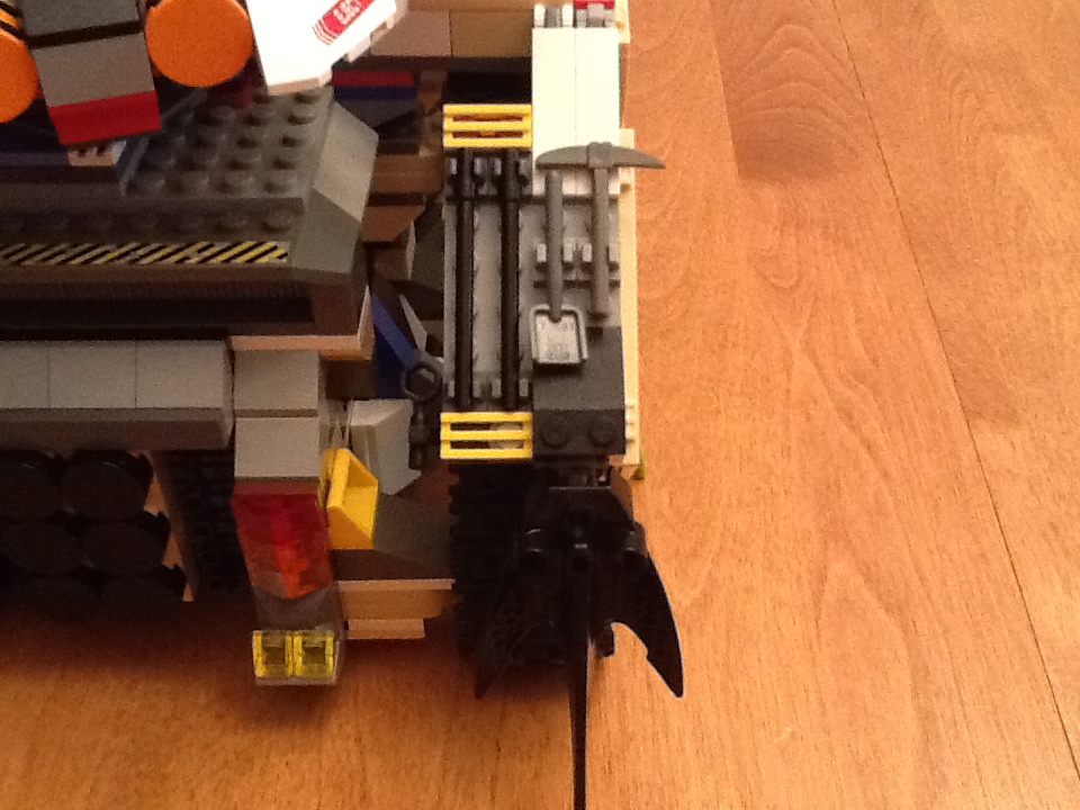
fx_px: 998
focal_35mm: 32
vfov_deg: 44.2
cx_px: 540
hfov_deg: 56.8
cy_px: 405
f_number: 2.4
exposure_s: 1/17
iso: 400
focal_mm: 2.03
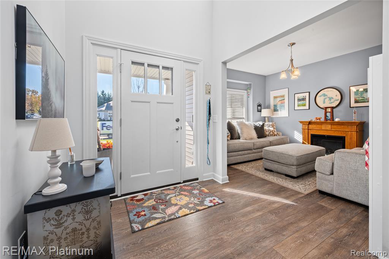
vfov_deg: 81.1
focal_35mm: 14
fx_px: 151
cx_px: 194
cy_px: 130
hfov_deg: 104.3
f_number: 11
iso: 100
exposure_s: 1/4
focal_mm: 14
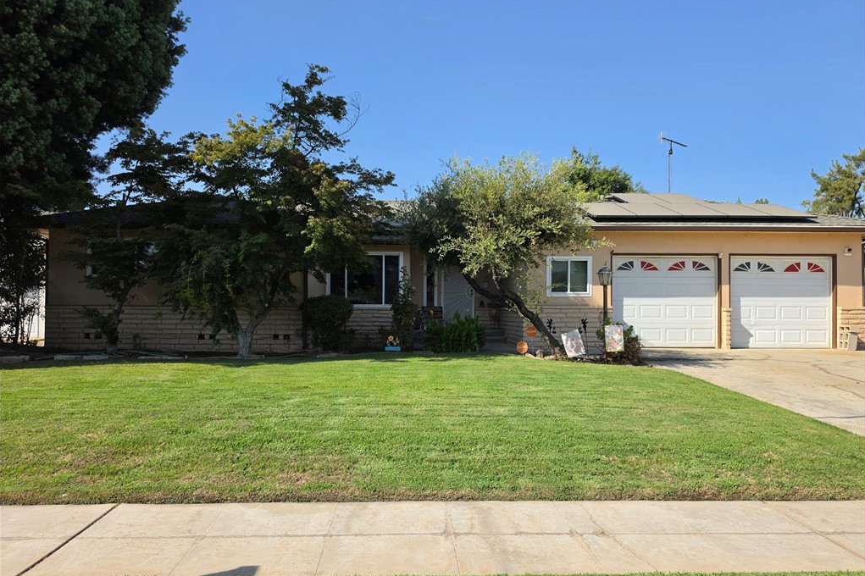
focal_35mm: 24
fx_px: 576
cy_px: 292
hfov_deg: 73.8
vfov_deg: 53.1
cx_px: 433
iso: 64
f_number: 1.4
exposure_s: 1/5294
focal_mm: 6.5
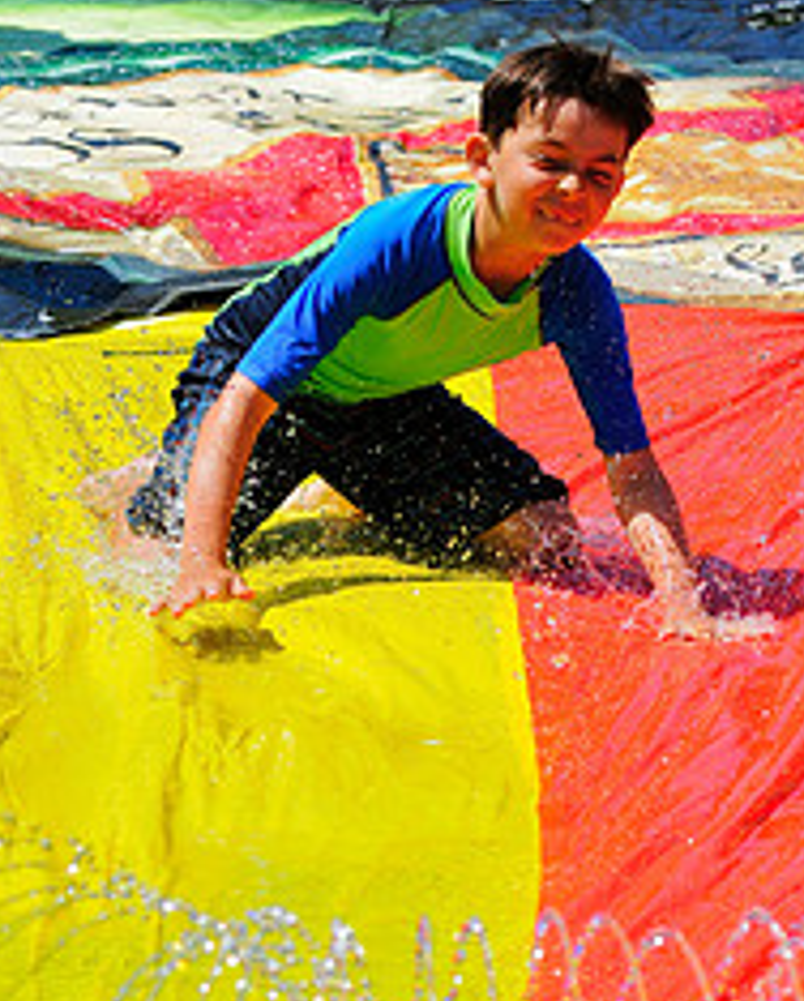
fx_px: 5607
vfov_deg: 10.2
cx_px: 426
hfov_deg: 8.2
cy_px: 620
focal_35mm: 189
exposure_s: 1/1250
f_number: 5.6
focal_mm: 70
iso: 200
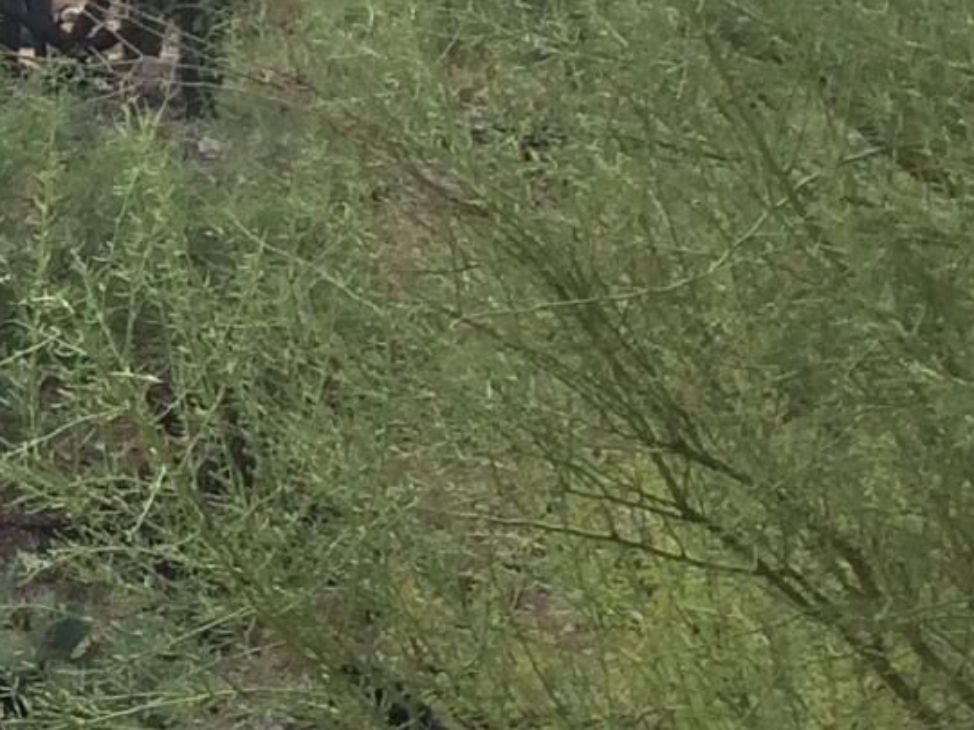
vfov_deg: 9.2
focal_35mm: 161
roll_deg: -0.8
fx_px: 4530
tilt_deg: -7.9
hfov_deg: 10.6
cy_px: 222
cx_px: -1308
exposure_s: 1/631
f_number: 2.2
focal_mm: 4.15
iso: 32
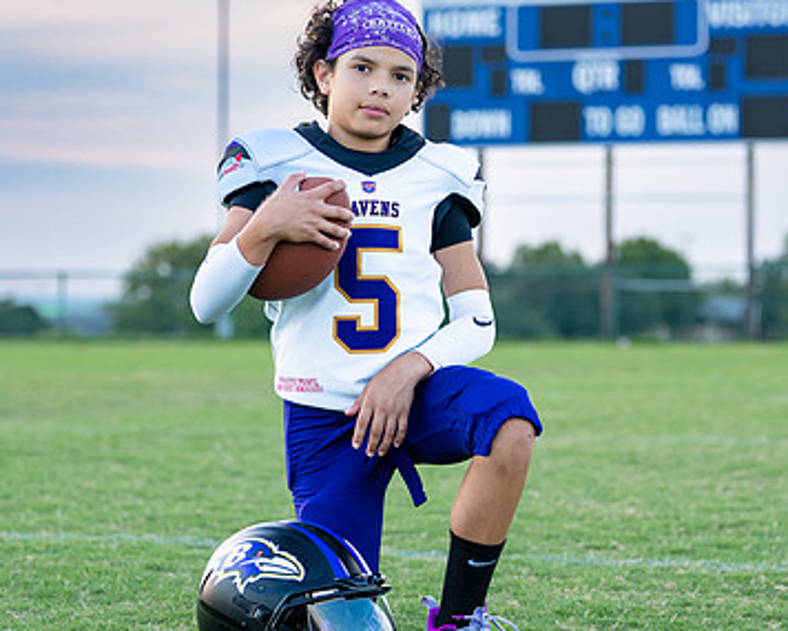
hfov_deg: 17.9
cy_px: 315
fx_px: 2496
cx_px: 421
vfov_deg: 14.4
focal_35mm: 107
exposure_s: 1/400
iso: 160
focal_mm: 50
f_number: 2
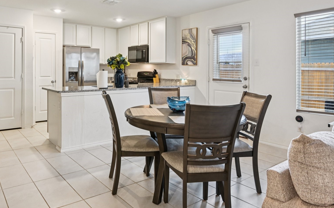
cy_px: 70
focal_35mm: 26
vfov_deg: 46.9
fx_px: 237
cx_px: 118
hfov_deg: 68.9
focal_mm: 19
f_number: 8
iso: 400
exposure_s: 1/5
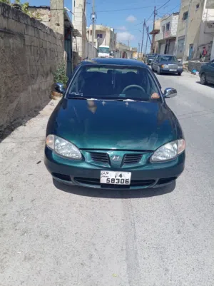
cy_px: 143
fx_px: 206
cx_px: 107
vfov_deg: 69.4
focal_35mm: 25
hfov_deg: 54.8
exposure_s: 1/1610
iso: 105
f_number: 1.8
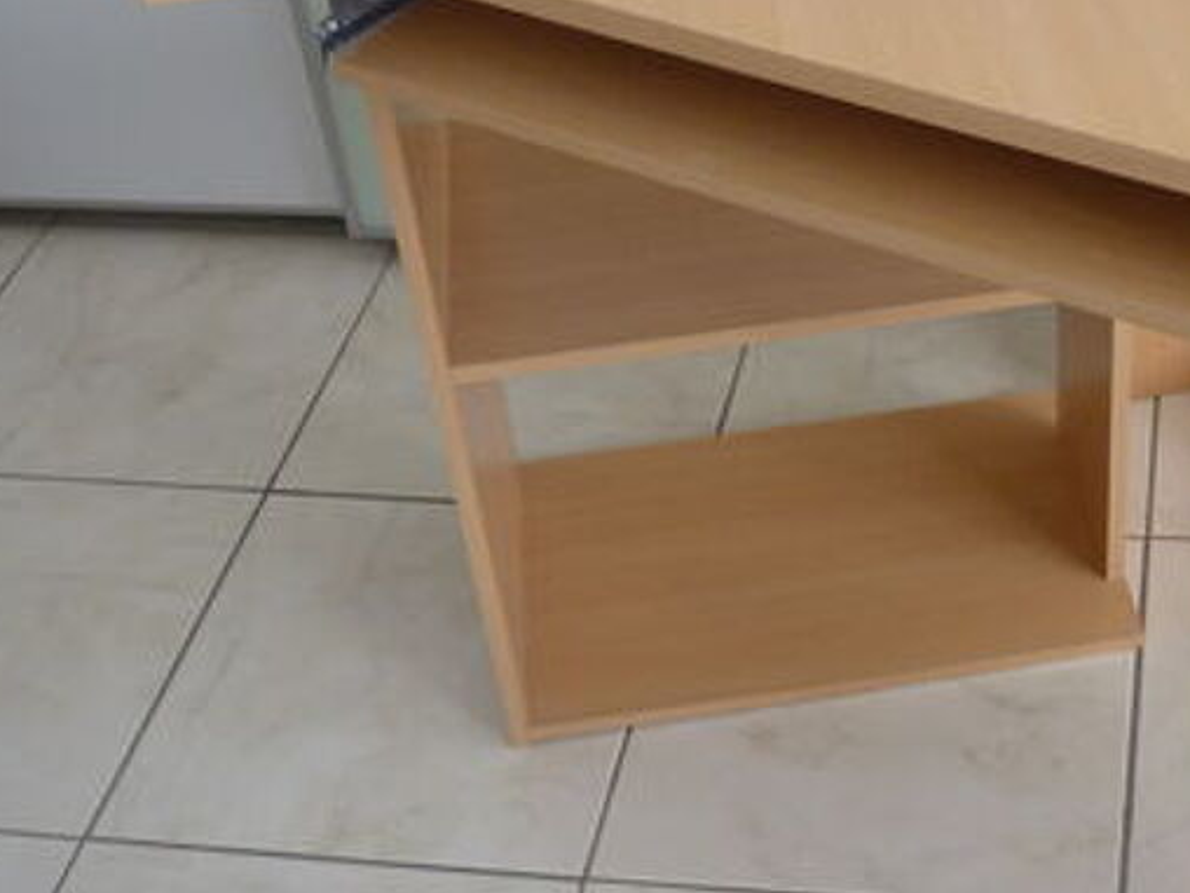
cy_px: 368
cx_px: 1005
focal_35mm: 63
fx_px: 2166
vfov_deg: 23.3
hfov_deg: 29.8
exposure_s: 1/30
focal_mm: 5.8
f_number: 3
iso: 160
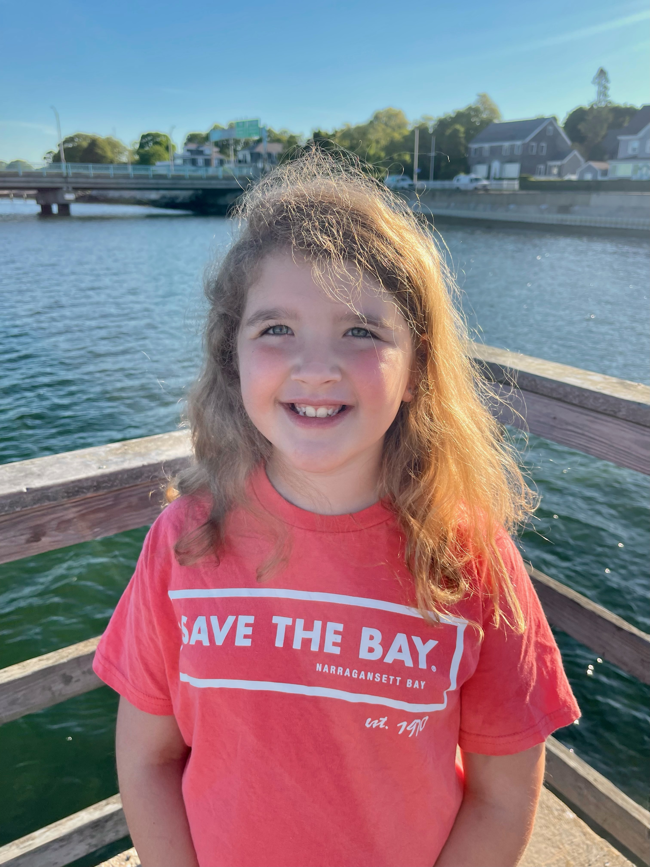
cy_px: 434
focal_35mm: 25
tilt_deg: -20.0
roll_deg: +0.5
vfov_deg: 69.4
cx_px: 325
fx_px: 626
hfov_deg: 54.9
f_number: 1.6
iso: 32
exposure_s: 1/1279
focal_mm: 5.1
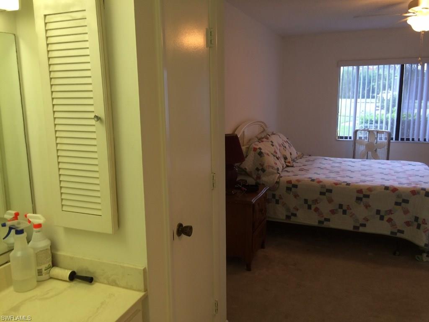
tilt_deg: -10.9
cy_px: 161
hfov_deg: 61.7
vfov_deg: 48.2
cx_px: 214
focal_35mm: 29
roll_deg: +1.6
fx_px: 359
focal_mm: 4.15
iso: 64
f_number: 2.2
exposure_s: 1/30
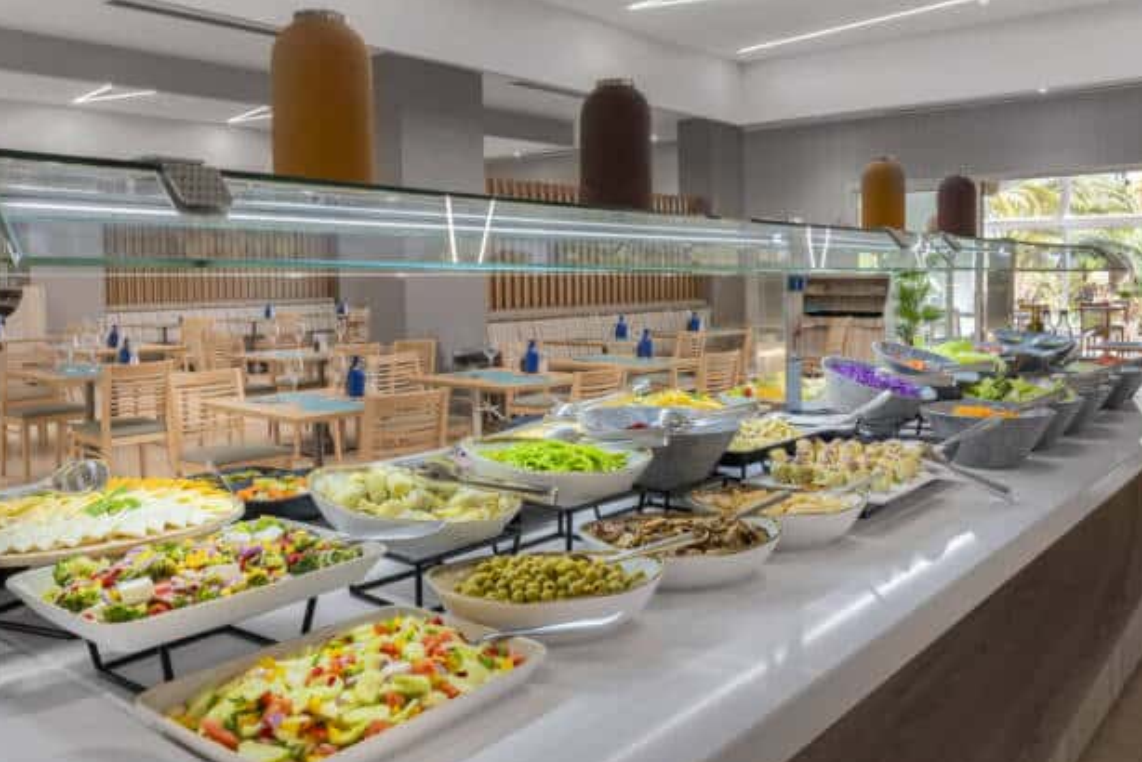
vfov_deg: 43.5
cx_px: 632
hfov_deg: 61.8
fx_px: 952
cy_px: 312
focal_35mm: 30
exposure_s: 1
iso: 64
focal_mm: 24
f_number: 11
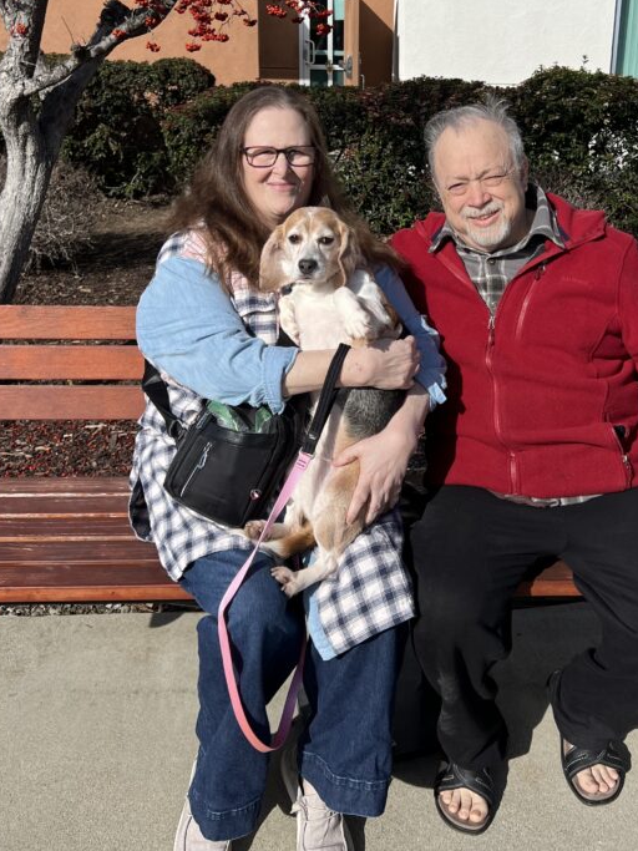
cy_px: 293
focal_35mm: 39
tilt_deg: -16.4
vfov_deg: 47.2
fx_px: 959
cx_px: 405
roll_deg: -0.3
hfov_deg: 36.6
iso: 50
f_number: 1.5
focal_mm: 5.7
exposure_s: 1/5319
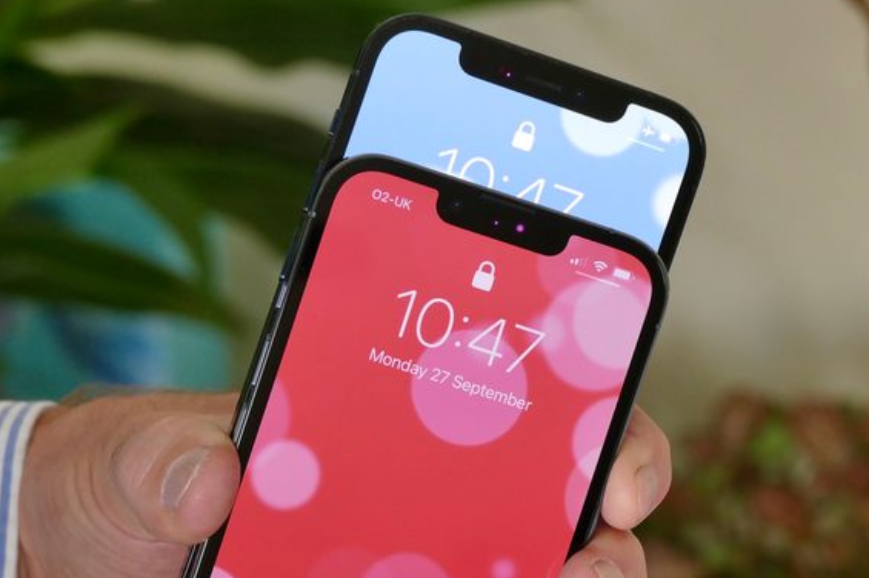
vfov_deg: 7.2
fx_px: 4584
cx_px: 452
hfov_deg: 10.8
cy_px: 354
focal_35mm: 190
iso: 400
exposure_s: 1/80
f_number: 4.5
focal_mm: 54.2
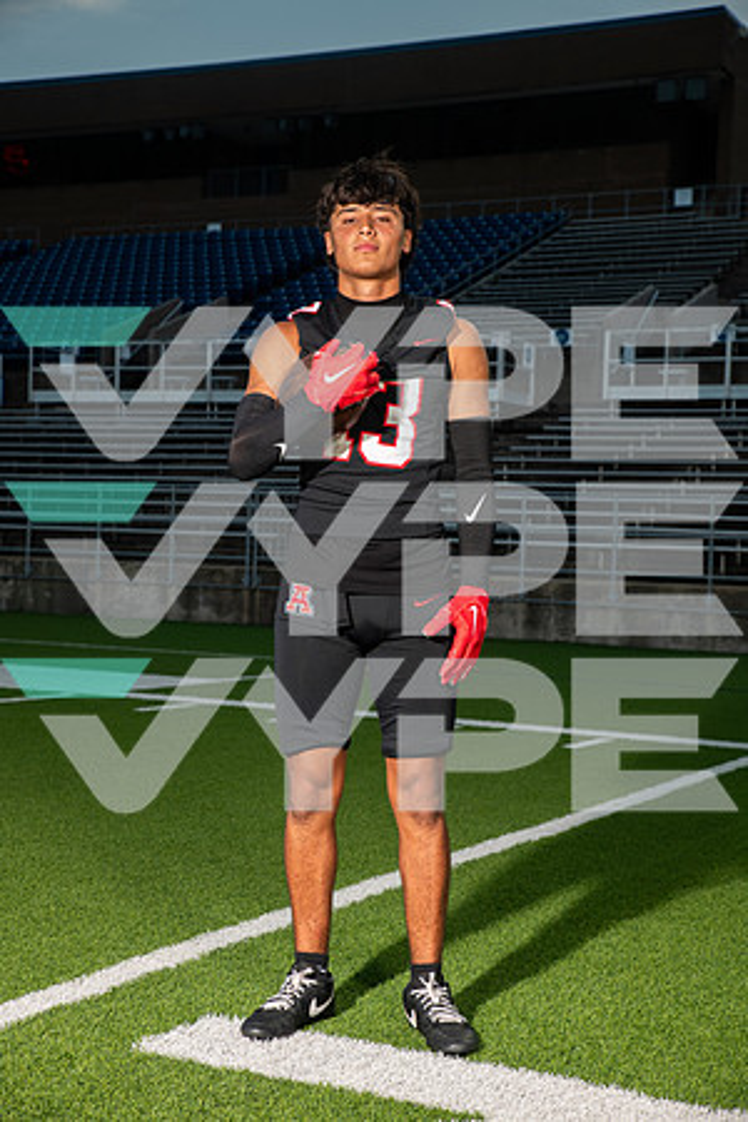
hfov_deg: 23.4
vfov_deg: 34.5
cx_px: 374
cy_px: 561
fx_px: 1808
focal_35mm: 58
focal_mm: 58
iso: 200
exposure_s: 1/320
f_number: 7.1
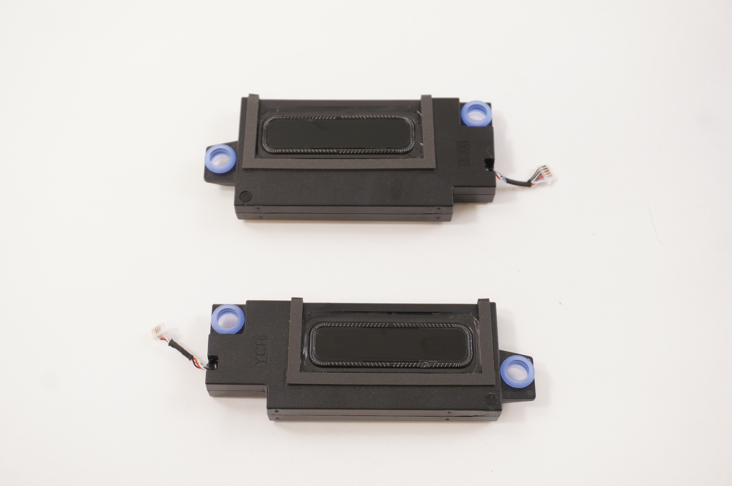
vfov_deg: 26.4
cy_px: 243
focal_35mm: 51
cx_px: 366
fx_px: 1036
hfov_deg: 38.9
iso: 500
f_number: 5.6
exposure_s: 1/30
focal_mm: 34
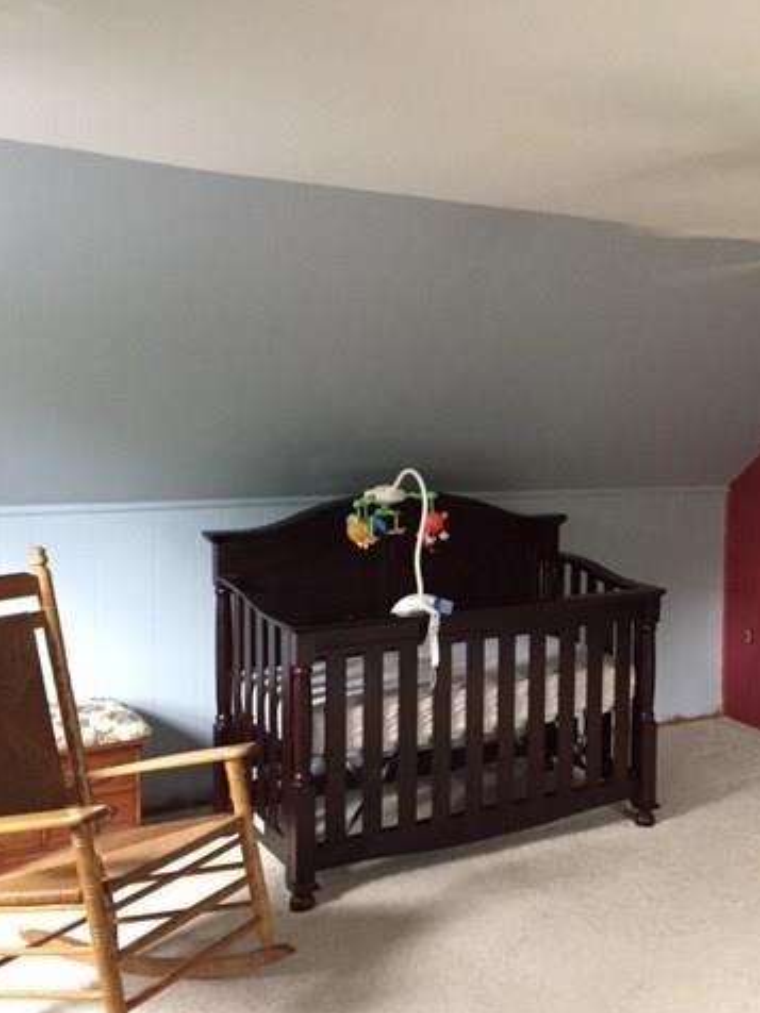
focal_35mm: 39
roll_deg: -2.8
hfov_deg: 35.7
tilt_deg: -5.2
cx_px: 605
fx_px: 1142
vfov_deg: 47.9
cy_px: 509
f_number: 2.2
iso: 320
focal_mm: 4.15
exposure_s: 1/15
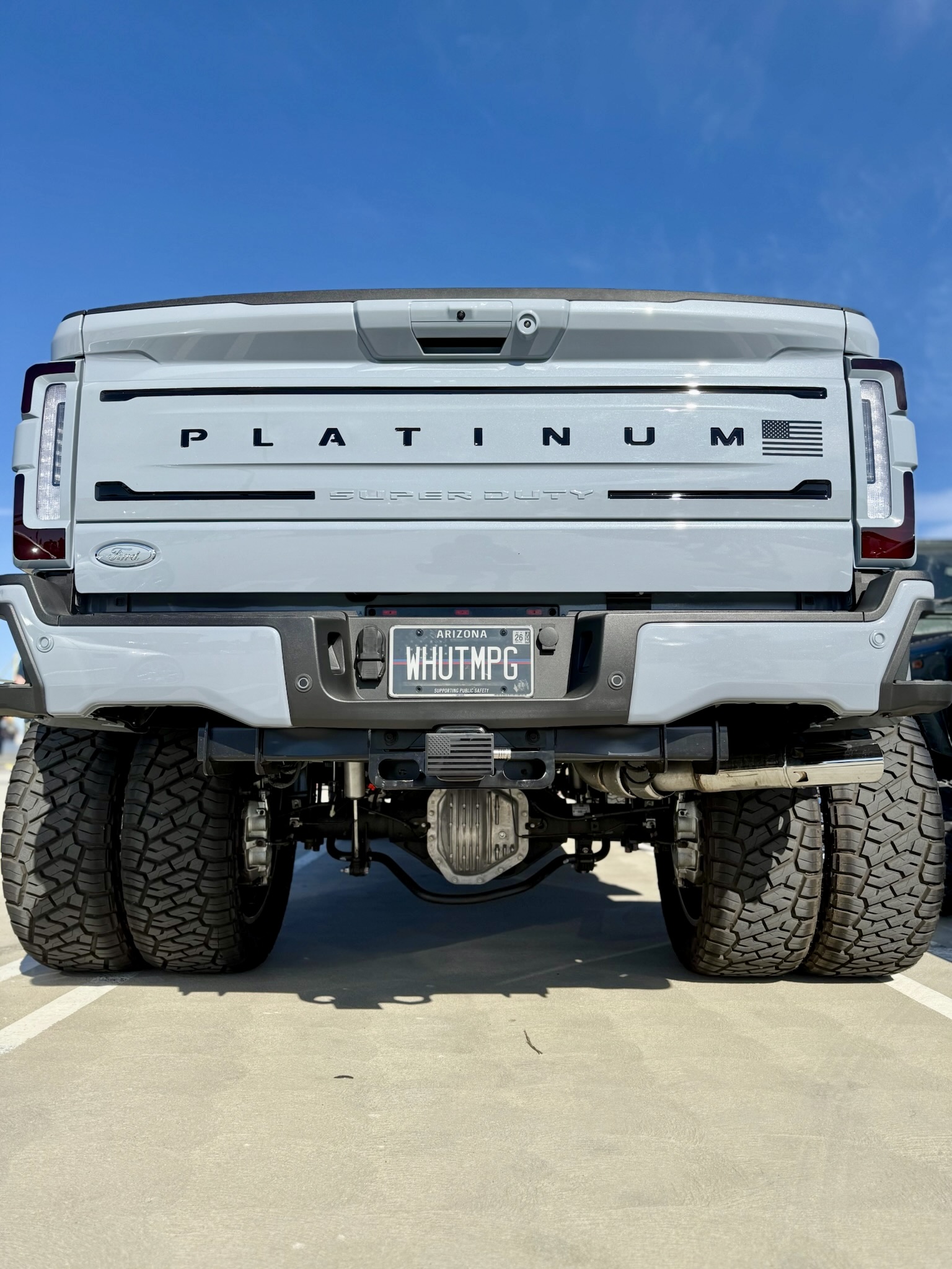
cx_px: 476
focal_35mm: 24
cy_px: 634
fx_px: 880
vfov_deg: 71.6
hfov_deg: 56.8
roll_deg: -0.3
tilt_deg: +7.6
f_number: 1.78
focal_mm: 6.76
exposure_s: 1/3279
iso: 80
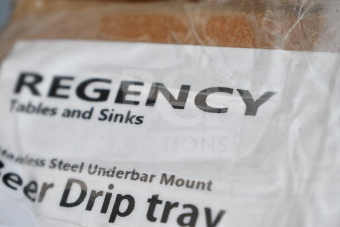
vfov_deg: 16.6
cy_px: 114
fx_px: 779
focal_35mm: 82
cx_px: 170
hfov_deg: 24.6
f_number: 5.6
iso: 1800
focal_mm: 55
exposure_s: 1/100
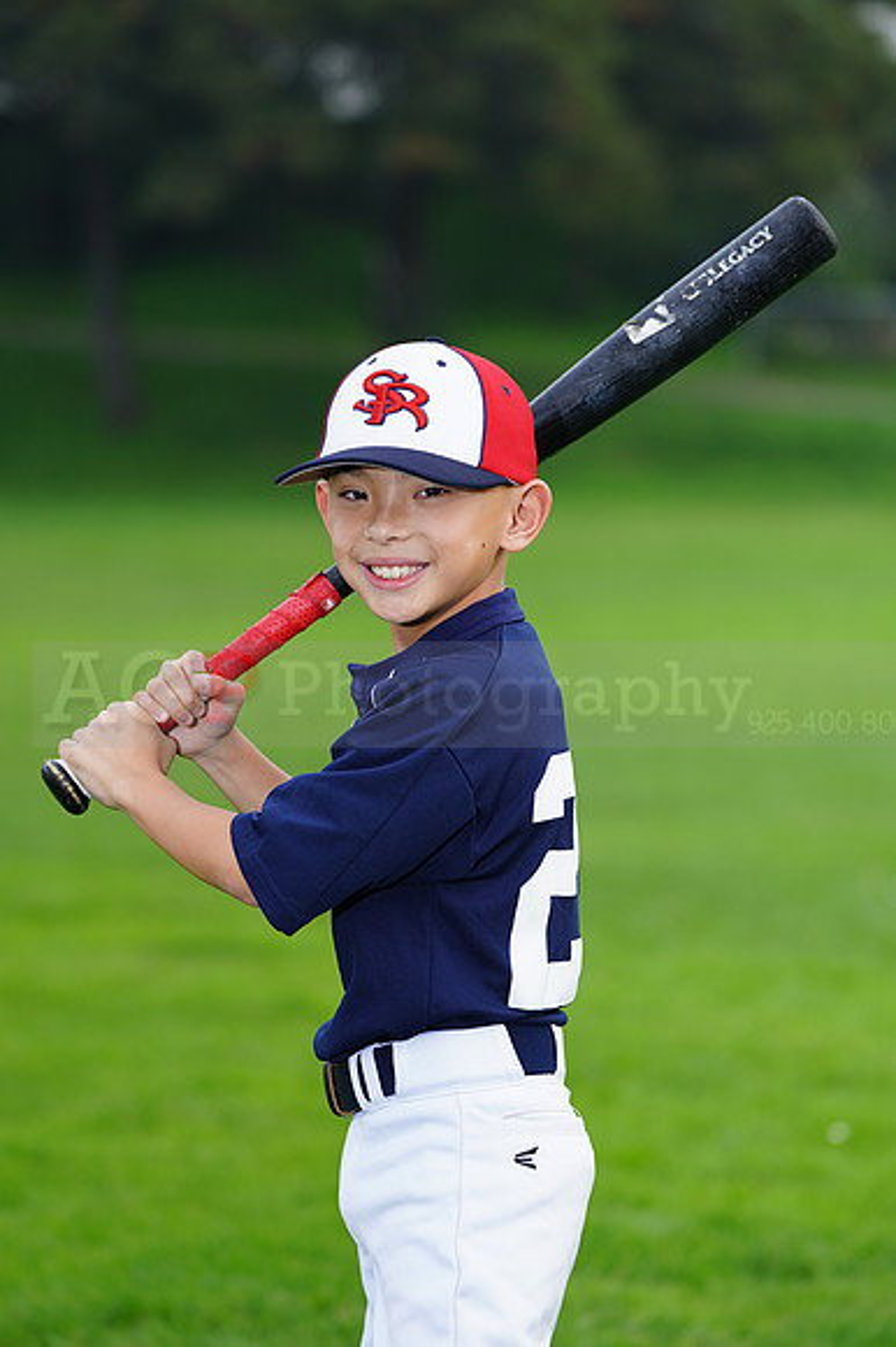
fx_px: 7064
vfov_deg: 10.9
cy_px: 674
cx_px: 448
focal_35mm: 189
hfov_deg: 7.3
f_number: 5.6
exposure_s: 1/250
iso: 200
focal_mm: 189
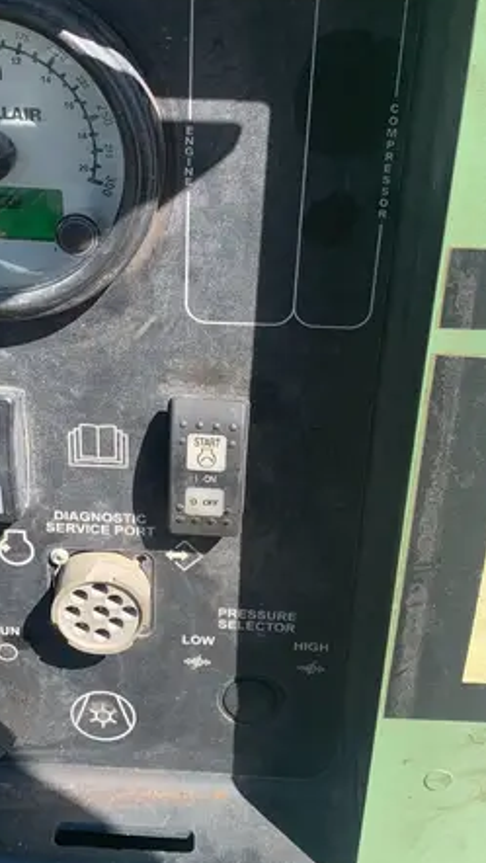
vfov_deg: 43.6
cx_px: 178
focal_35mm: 47
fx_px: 1076
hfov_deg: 25.4
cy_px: 374
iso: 25
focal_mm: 4.25
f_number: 1.8
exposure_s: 1/1011
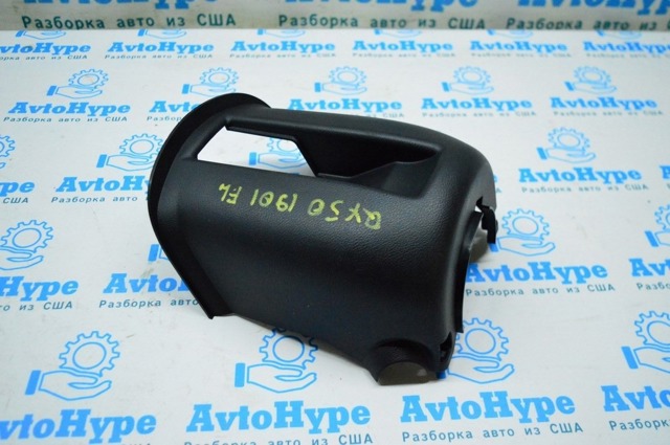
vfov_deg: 38.3
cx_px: 335
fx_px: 641
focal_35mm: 34
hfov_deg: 55.2
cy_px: 222
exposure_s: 1/800
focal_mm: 23
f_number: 4
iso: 6400
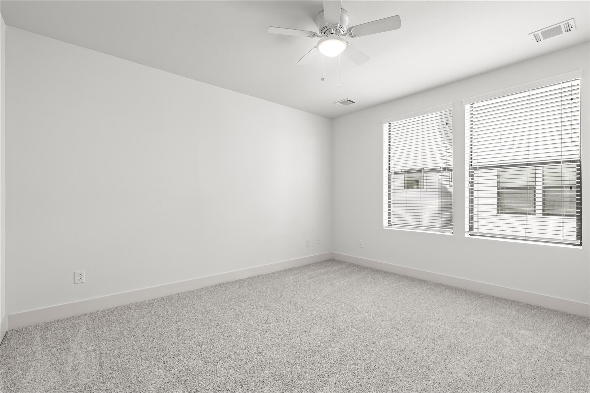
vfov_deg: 73.7
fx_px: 262
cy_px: 196
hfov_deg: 96.7
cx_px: 295
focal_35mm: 16
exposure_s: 1/1.25
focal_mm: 16
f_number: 9
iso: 200
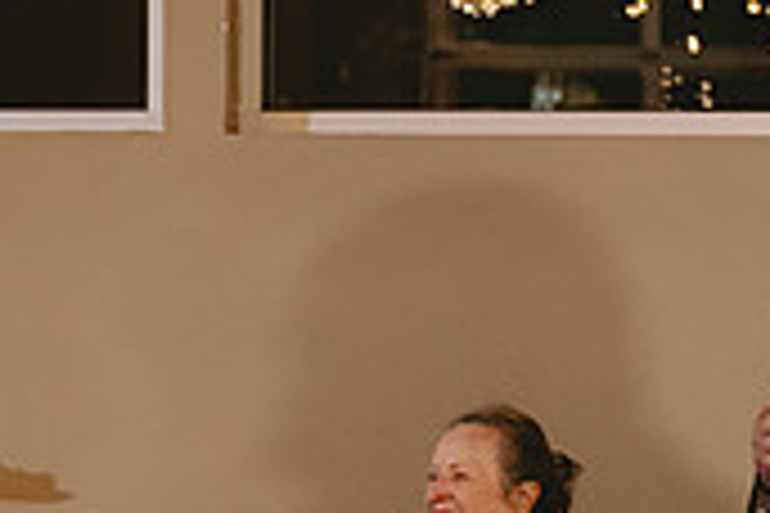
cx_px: 252
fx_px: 3764
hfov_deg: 11.7
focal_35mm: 176
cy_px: 601
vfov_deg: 7.7
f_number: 2.8
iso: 3200
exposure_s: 1/100
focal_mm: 52
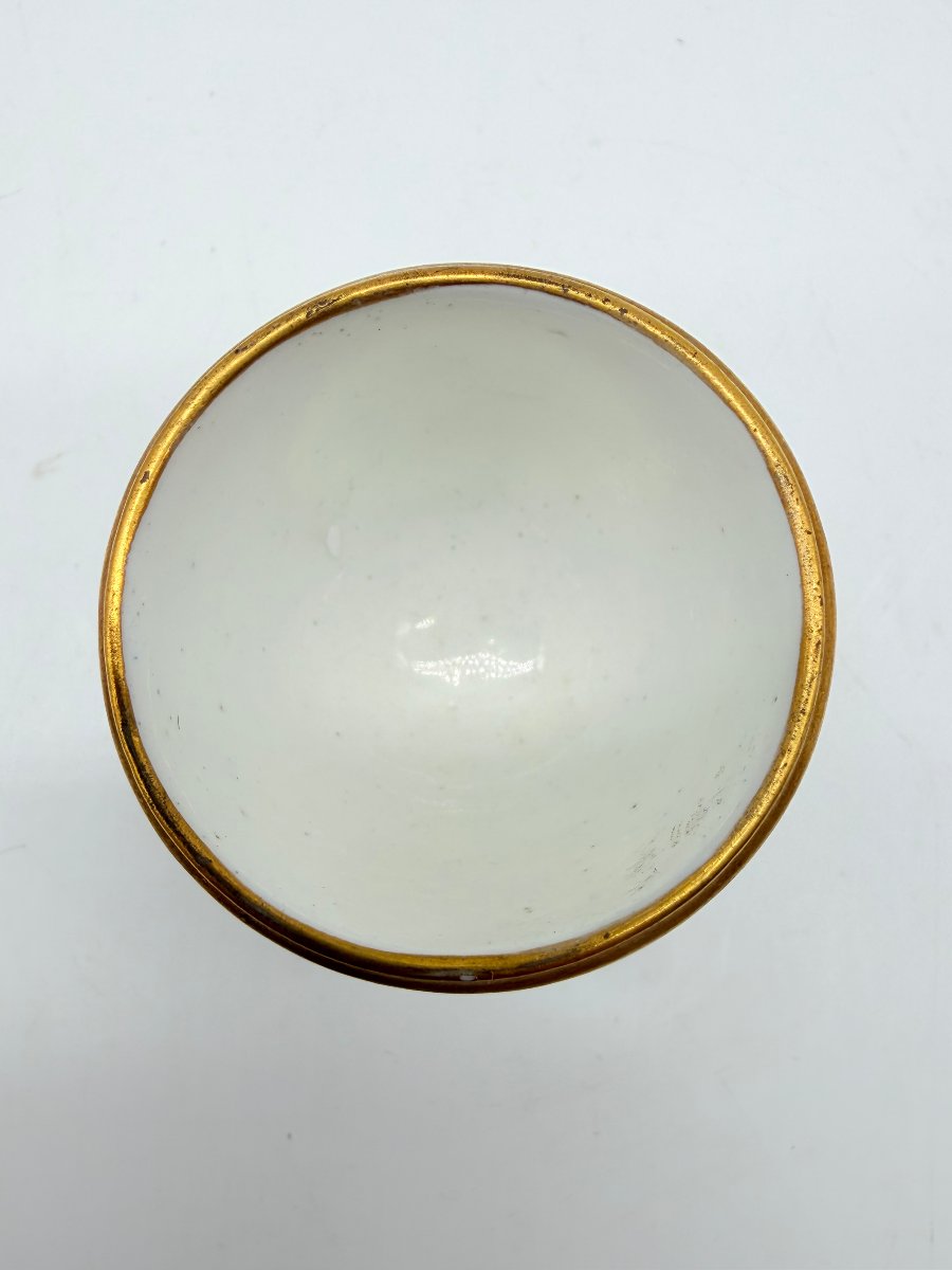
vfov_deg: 71.6
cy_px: 635
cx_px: 476
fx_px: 880
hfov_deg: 56.8
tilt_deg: -82.1
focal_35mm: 24
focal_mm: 2.22
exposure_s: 1/507
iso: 50
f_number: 2.2
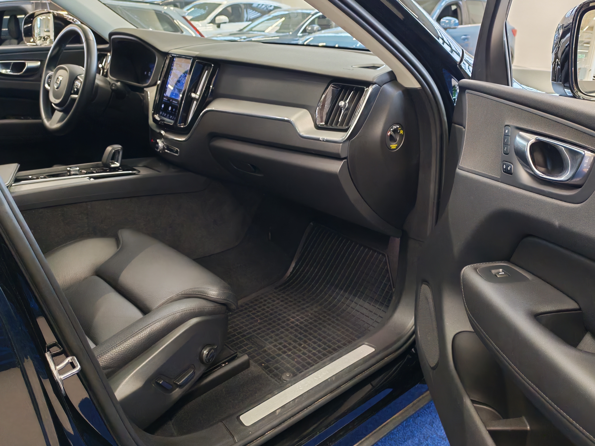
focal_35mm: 31
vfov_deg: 45.4
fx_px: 533
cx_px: 298
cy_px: 223
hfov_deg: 58.4
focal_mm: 6.12
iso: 884
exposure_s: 1/100
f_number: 1.9
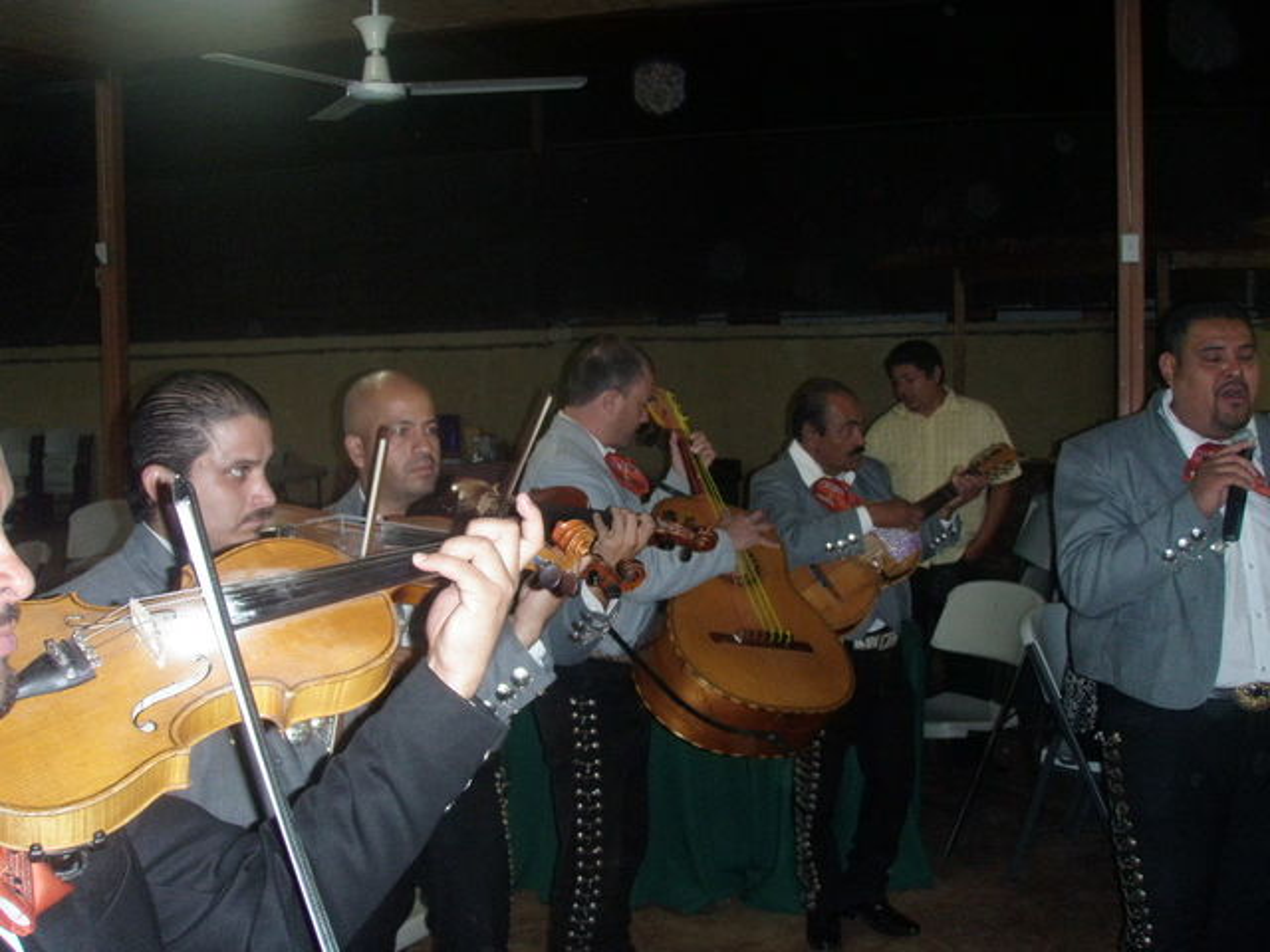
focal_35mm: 38
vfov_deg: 37.7
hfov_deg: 49.0
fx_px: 1394
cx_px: 635
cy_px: 476
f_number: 3.5
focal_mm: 6.7
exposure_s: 1/30
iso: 250
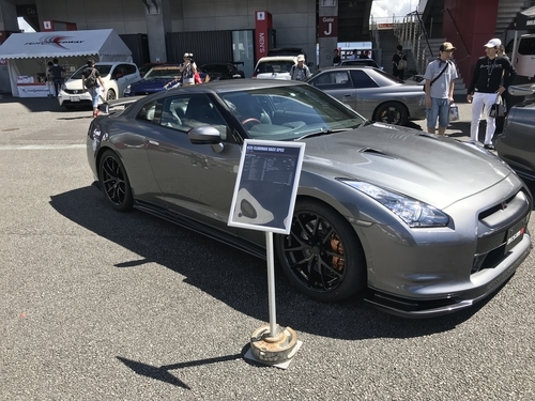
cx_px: 268
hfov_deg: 63.4
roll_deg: +2.6
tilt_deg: -16.3
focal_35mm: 28
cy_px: 200
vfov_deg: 49.7
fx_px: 433
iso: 20
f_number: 1.8
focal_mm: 3.99
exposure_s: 1/1053
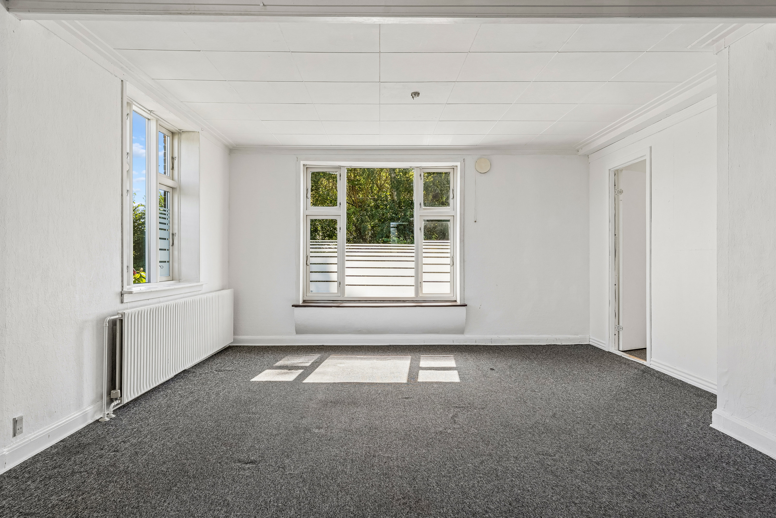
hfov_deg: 74.9
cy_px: 259
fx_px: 507
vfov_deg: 54.1
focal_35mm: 24
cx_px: 388
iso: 200
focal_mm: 23.5
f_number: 8
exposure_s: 1/40
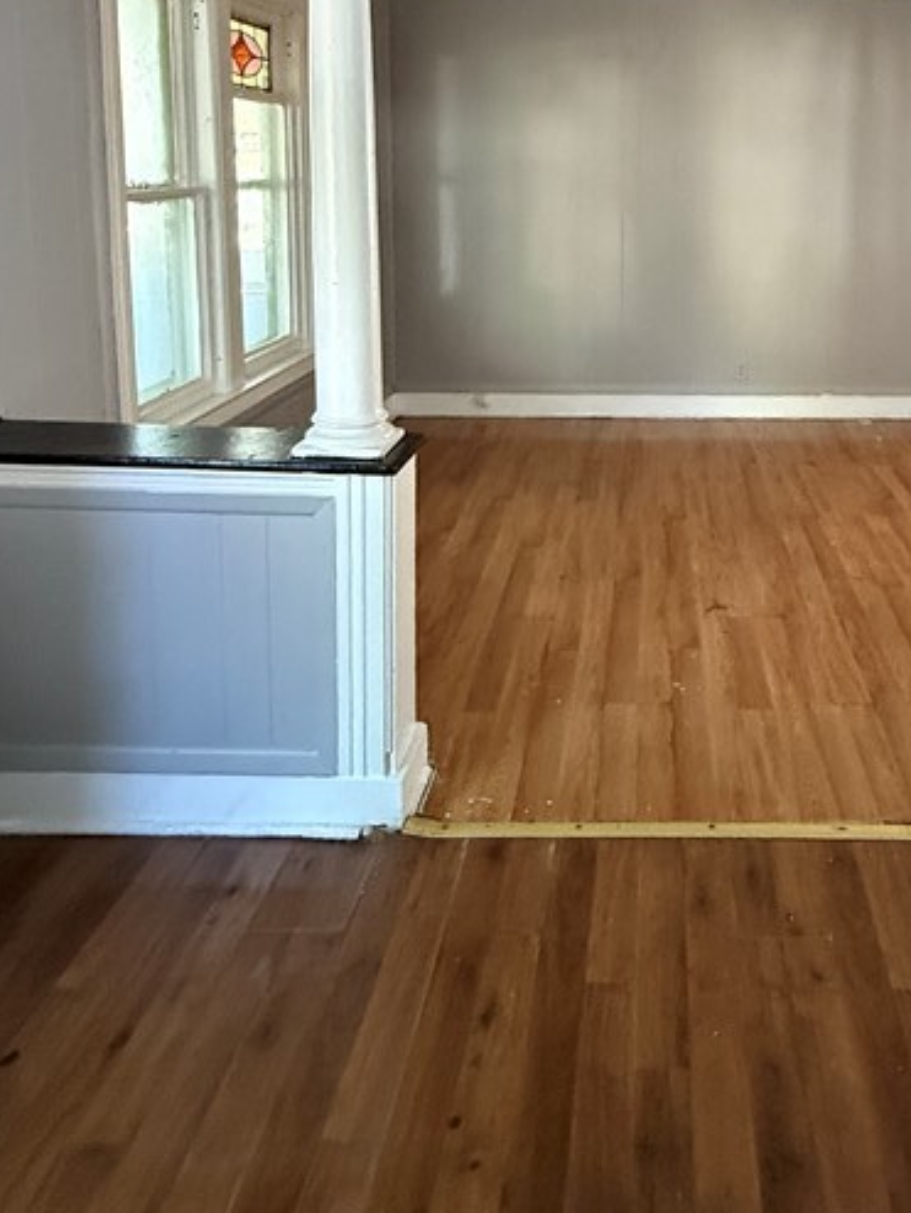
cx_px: 695
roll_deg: -1.0
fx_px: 1017
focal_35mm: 29
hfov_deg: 46.4
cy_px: 290
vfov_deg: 58.1
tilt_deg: -6.1
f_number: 2.2
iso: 1000
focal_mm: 2.22
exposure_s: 1/60
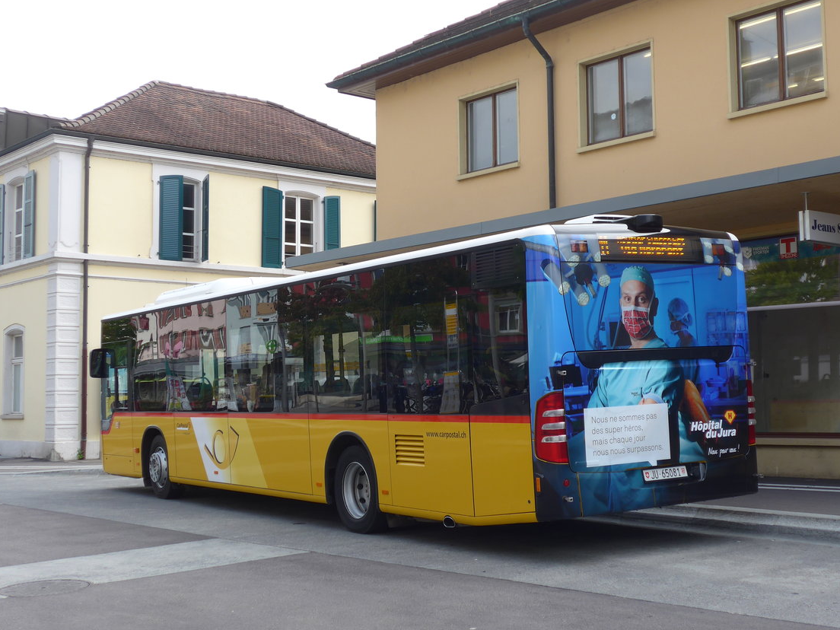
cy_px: 303
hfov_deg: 38.2
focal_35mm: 50
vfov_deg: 29.1
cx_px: 422
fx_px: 1213
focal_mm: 9.5
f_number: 3
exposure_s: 1/500
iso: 80
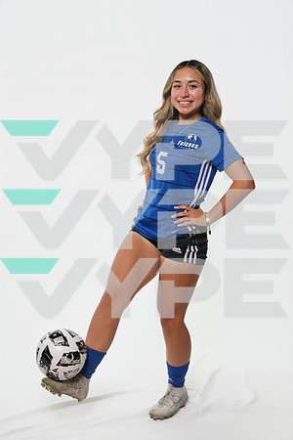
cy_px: 220
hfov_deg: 27.0
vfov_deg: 39.7
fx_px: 609
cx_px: 146
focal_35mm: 50
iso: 500
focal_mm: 49.9
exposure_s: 1/125
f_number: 8
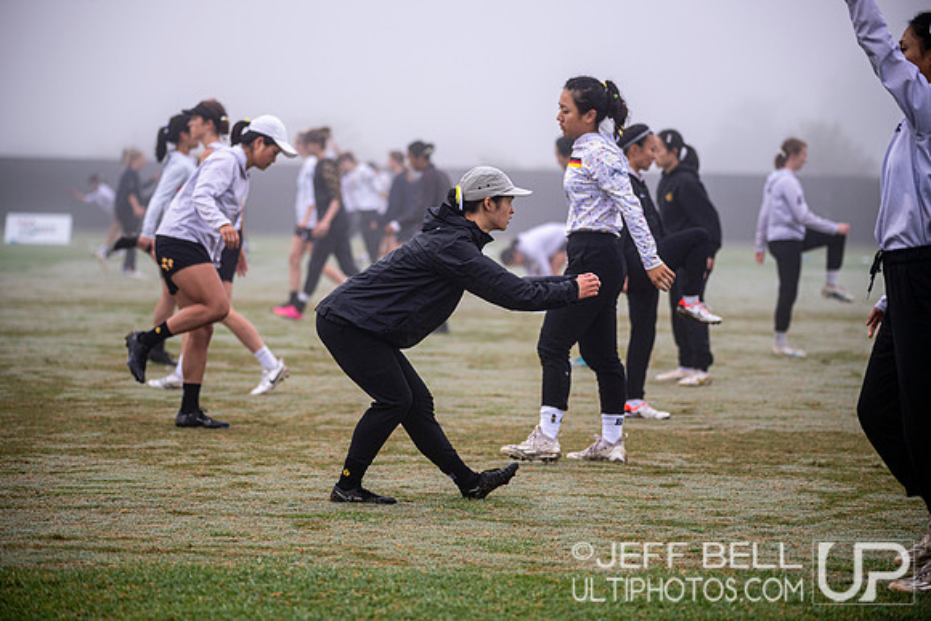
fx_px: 3104
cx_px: 466
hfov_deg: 17.1
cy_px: 310
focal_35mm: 120
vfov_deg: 11.4
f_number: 2.8
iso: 100
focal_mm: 120
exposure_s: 1/800
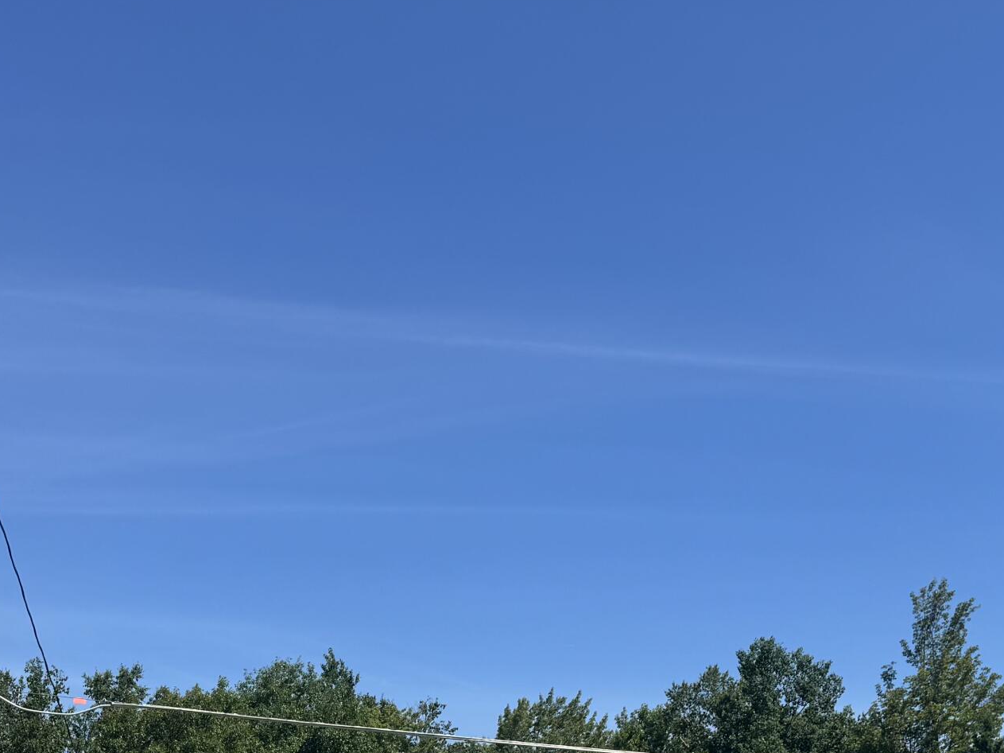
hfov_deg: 33.7
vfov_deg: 24.1
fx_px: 1653
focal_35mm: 57
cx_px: 408
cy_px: 819
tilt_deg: +7.5
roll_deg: +1.0
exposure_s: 1/4310
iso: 80
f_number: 1.78
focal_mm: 6.76
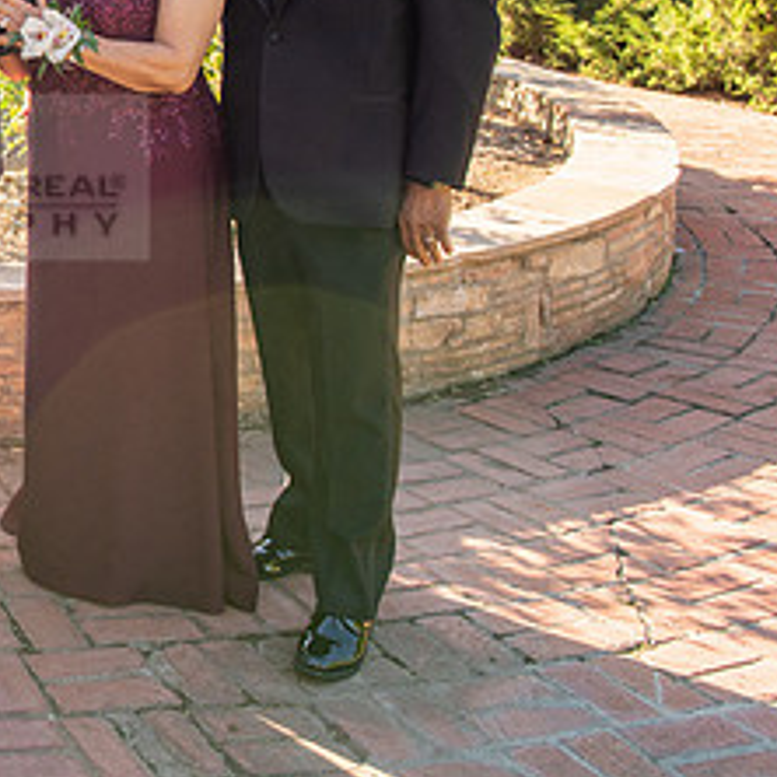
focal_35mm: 76
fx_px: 1930
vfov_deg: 22.2
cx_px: -310
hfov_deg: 20.3
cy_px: 83
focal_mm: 29
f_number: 5.6
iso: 200
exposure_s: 1/250
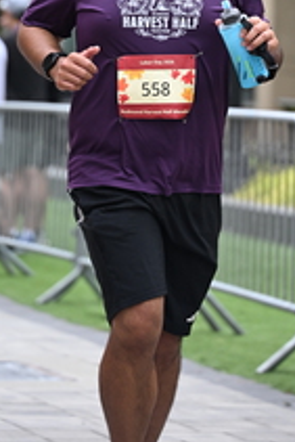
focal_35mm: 269
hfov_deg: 5.1
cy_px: -59
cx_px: 189
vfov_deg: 7.6
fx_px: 3301
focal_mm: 103
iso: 640
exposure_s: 1/2500
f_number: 2.8
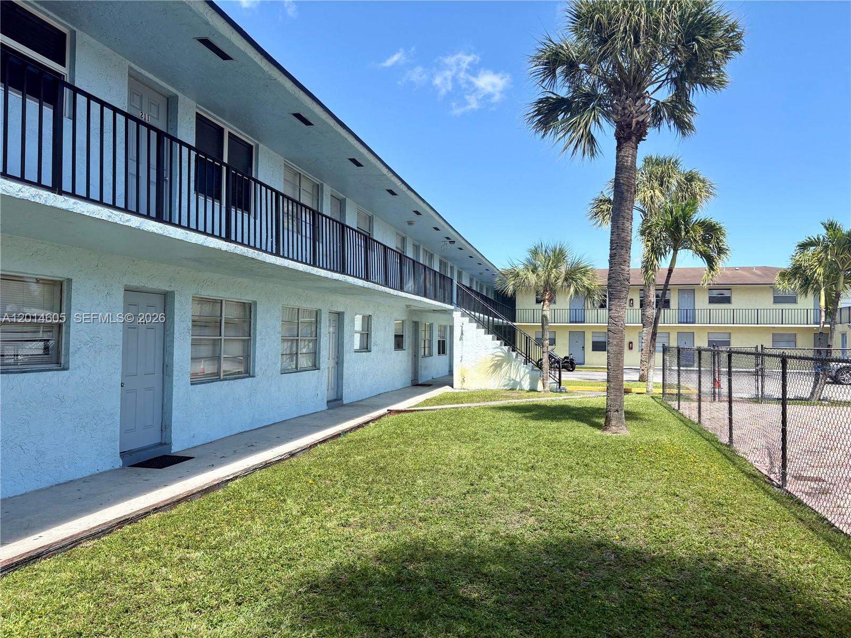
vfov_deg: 53.1
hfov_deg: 67.3
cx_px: 426
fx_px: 639
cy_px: 319
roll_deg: -1.6
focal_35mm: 26
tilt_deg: +1.7
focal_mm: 5.96
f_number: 1.6
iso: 50
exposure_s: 1/1848
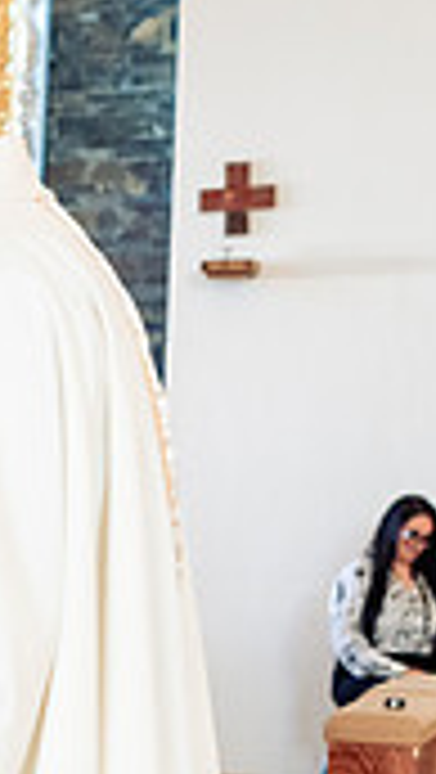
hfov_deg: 8.6
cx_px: -683
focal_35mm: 126
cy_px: 677
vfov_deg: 16.8
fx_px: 2585
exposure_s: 1/125
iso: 2000
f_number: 4.5
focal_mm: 35
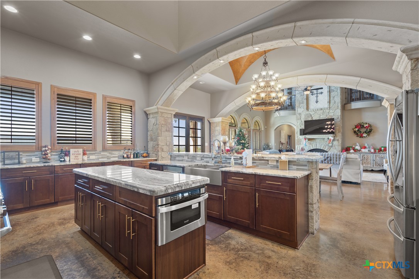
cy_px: 140
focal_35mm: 16
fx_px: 186
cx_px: 210
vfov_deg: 73.7
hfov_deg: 96.7
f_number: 8
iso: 500
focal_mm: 16
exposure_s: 1/1.67
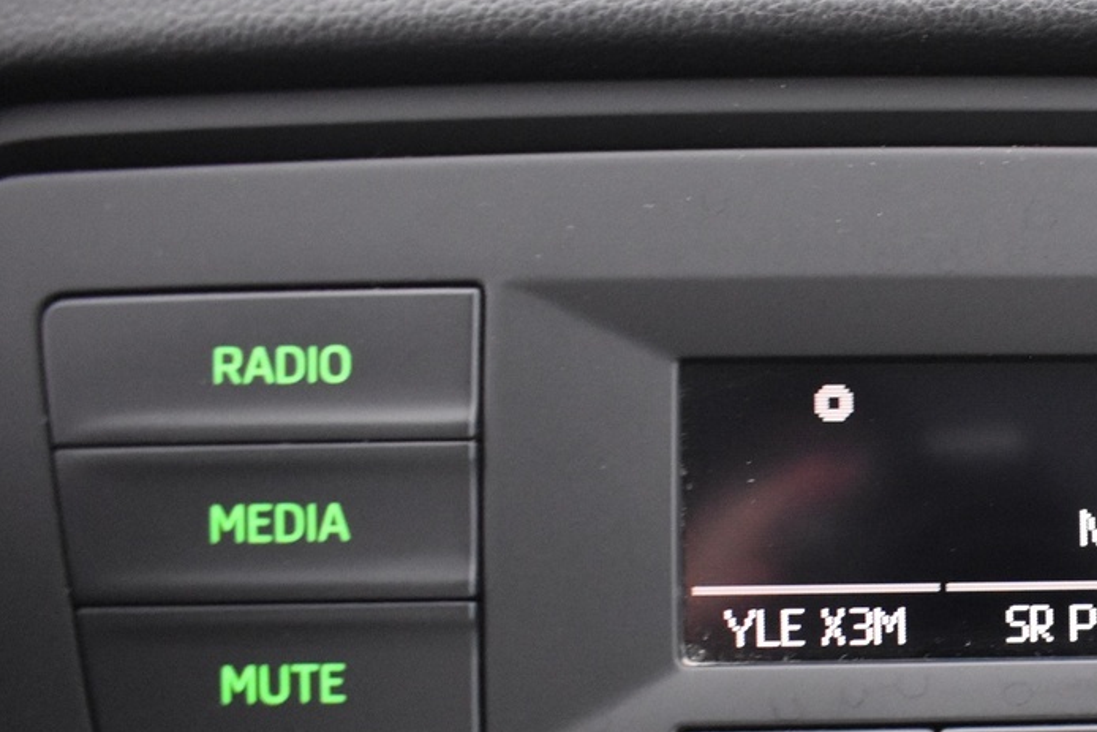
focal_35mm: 63
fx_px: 1920
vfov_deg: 21.1
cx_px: 1230
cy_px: 666
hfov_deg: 28.7
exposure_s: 1/8
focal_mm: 18
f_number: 3.5
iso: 3200
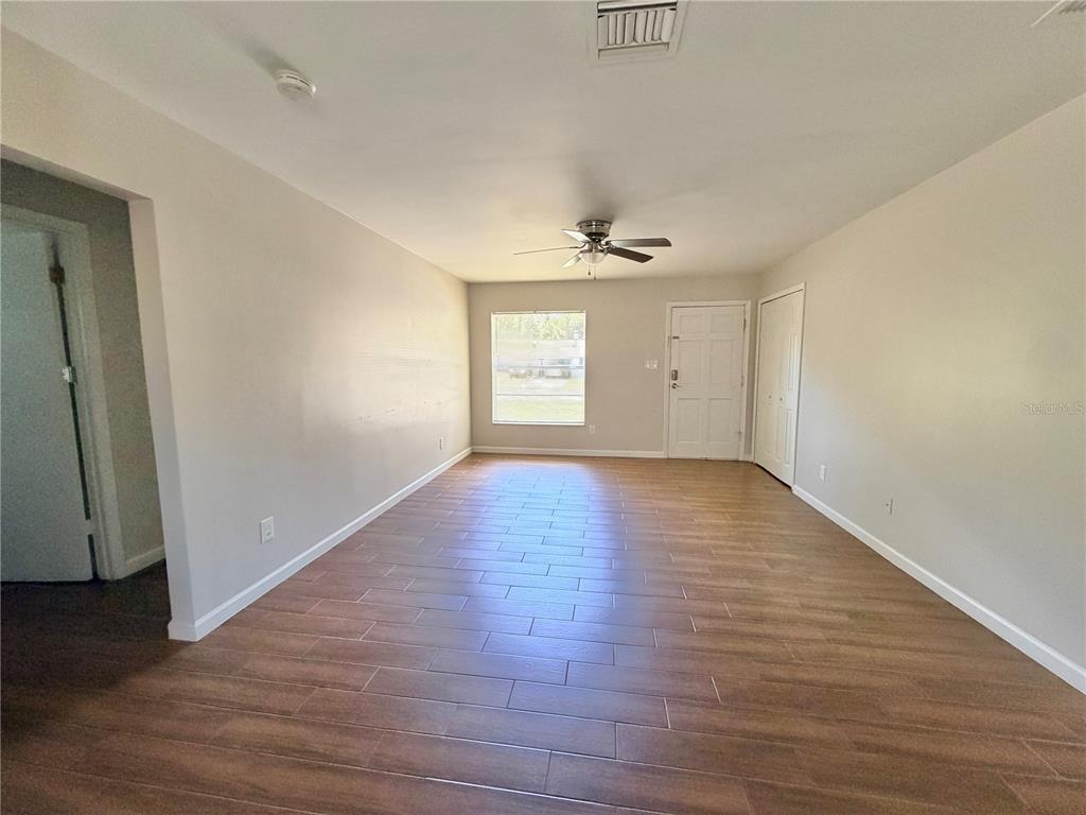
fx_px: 439
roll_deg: +0.2
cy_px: 408
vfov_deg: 85.7
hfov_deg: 102.1
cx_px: 543
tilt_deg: -6.5
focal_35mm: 14
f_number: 2.2
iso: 320
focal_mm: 2.22
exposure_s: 1/86
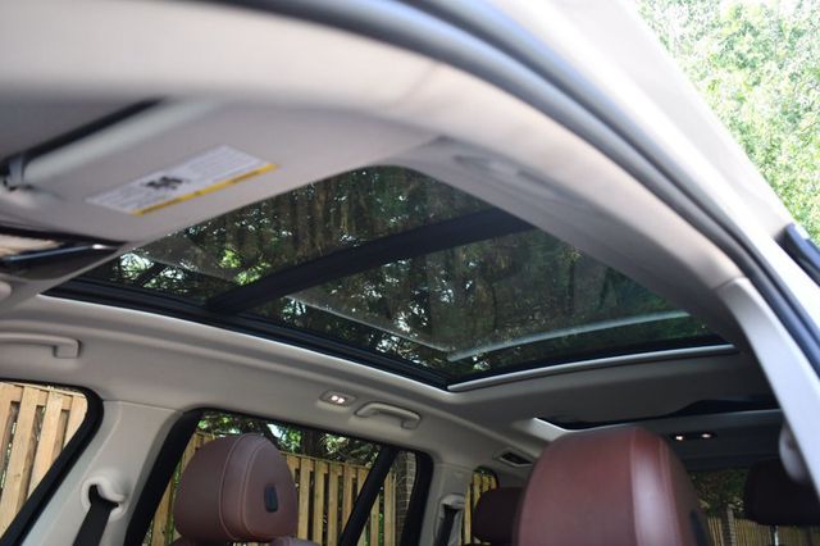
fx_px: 751
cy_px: 273
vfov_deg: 39.9
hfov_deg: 57.2
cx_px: 410
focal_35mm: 33
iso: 640
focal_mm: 22
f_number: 3.8
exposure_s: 1/250
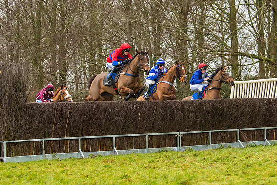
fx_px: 863
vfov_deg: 12.2
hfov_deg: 18.2
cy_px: 92
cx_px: 166
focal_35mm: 112
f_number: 4
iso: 1000
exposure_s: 1/1000
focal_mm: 78
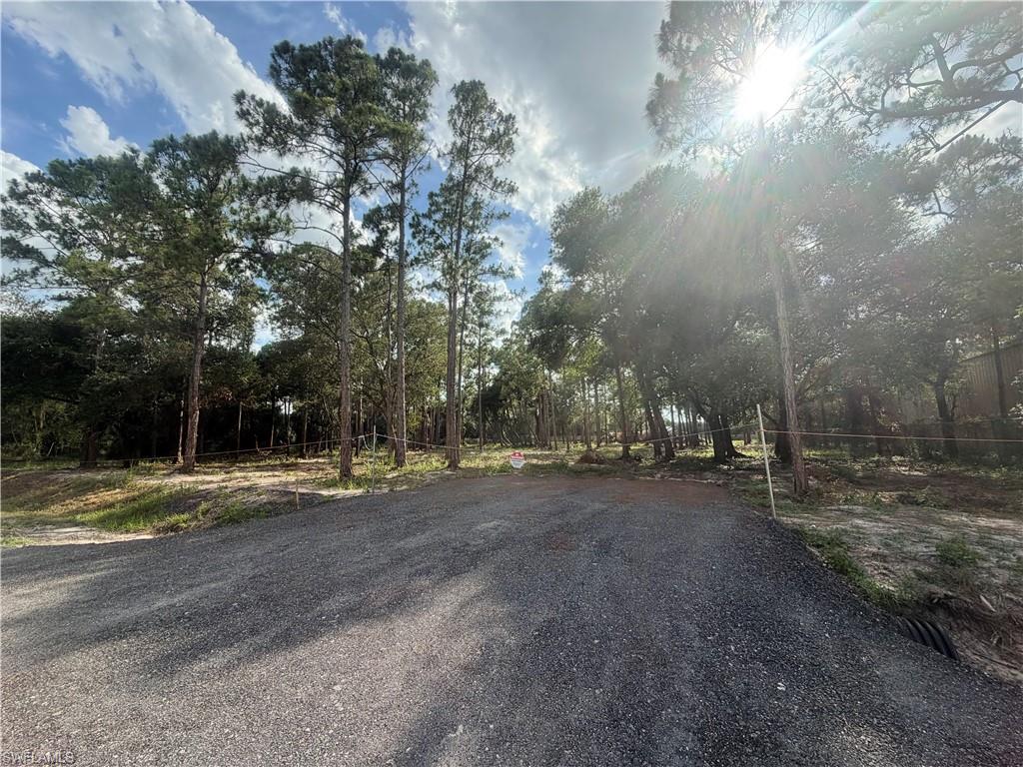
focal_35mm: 14
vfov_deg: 85.7
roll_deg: +0.1
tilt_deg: +7.3
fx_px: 414
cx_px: 512
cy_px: 384
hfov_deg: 102.1
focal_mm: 2.22
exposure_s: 1/770
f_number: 2.2
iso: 25
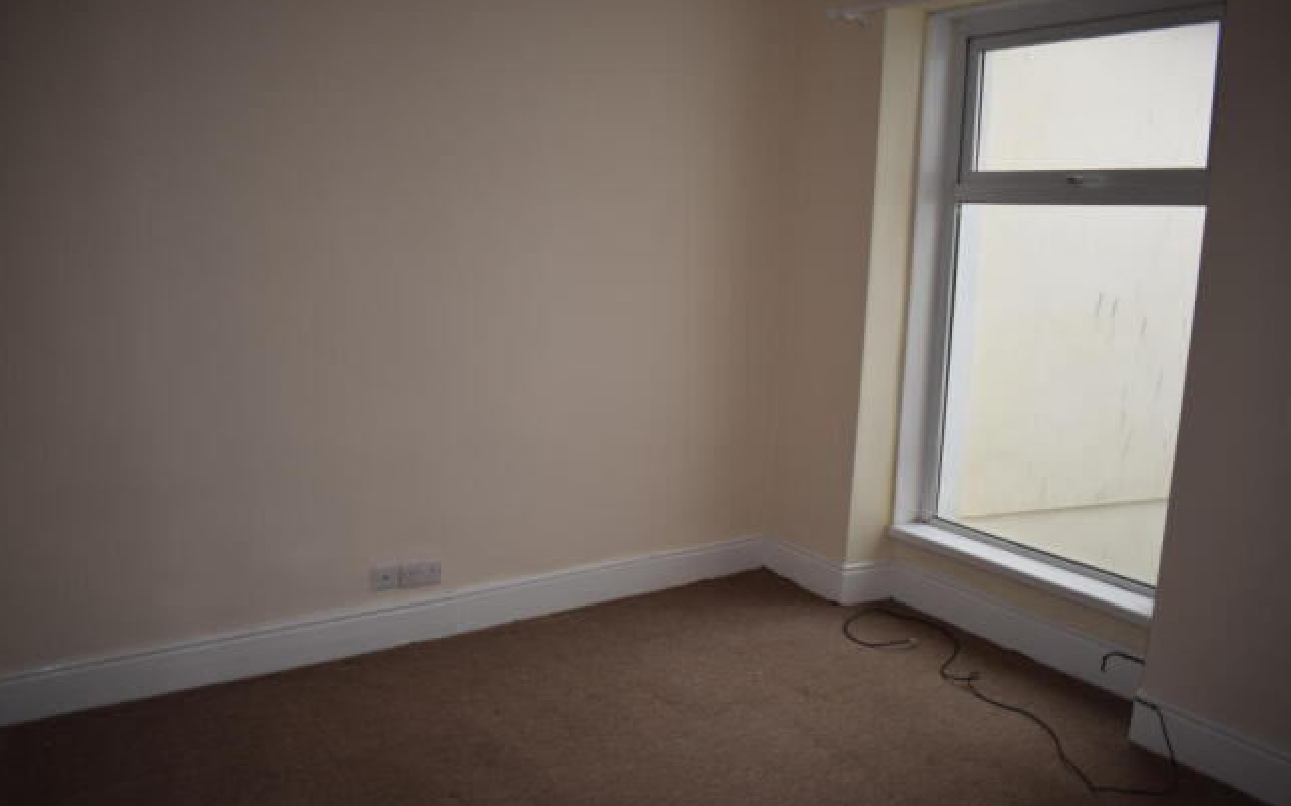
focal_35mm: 28
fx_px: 985
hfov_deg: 66.5
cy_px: 434
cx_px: 649
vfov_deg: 44.5
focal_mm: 18
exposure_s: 1/160
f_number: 3.5
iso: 100
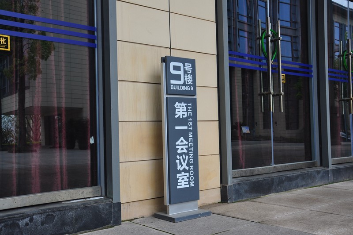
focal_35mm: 39
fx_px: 382
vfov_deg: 34.1
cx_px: 176
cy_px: 118
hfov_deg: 49.6
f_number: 7.1
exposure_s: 1/200
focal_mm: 26
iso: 200
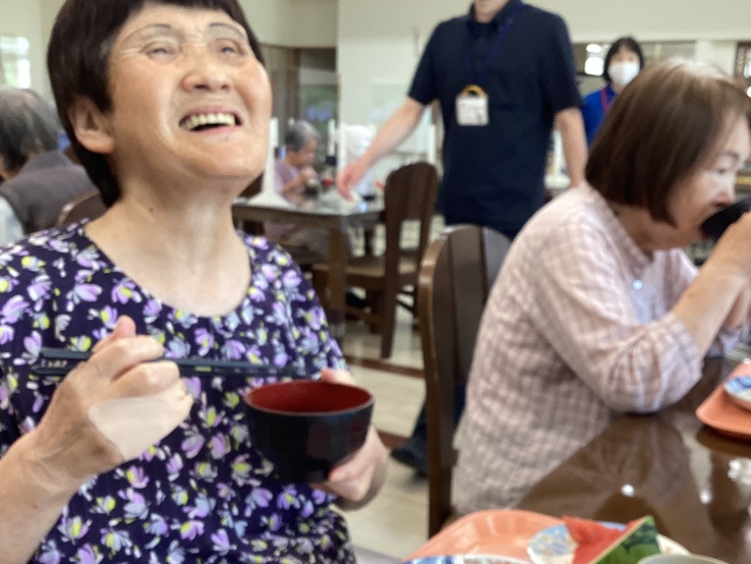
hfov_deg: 44.7
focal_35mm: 42
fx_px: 911
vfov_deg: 34.3
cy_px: 333
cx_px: 415
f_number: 2.4
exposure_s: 1/60
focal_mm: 3.3
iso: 80
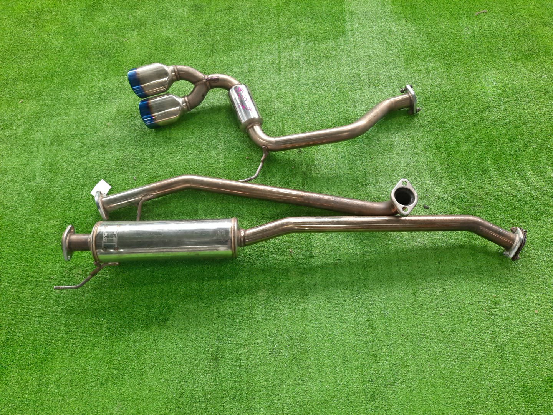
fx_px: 399
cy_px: 208
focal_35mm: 25
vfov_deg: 54.9
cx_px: 276
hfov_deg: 69.4
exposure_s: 1/50
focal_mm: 4.6
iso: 159
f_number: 2
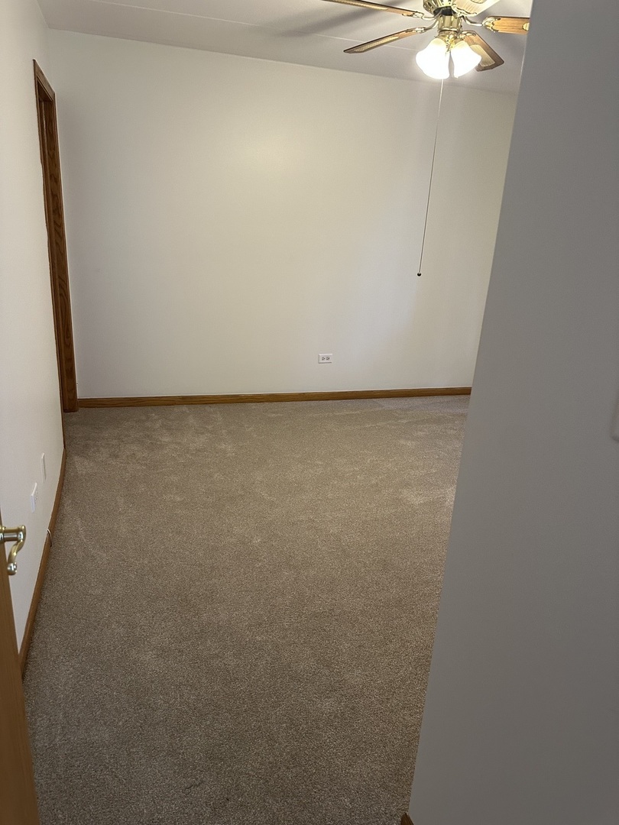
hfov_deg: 56.8
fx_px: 572
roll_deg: -3.6
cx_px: 310
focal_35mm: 24
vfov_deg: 71.6
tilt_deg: -18.1
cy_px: 412
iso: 320
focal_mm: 6.86
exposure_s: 1/60
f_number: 1.78
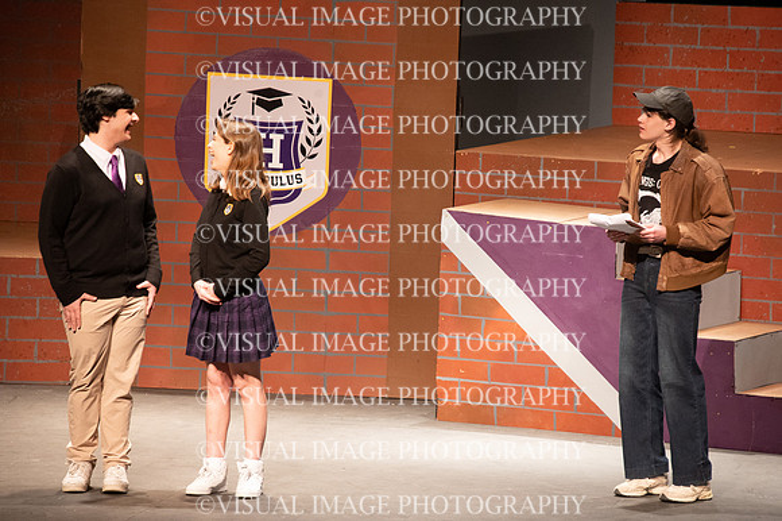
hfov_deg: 5.6
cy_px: 260
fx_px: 8032
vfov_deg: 3.7
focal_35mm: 370
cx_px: 391
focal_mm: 370
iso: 6400
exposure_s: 1/160
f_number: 6.3
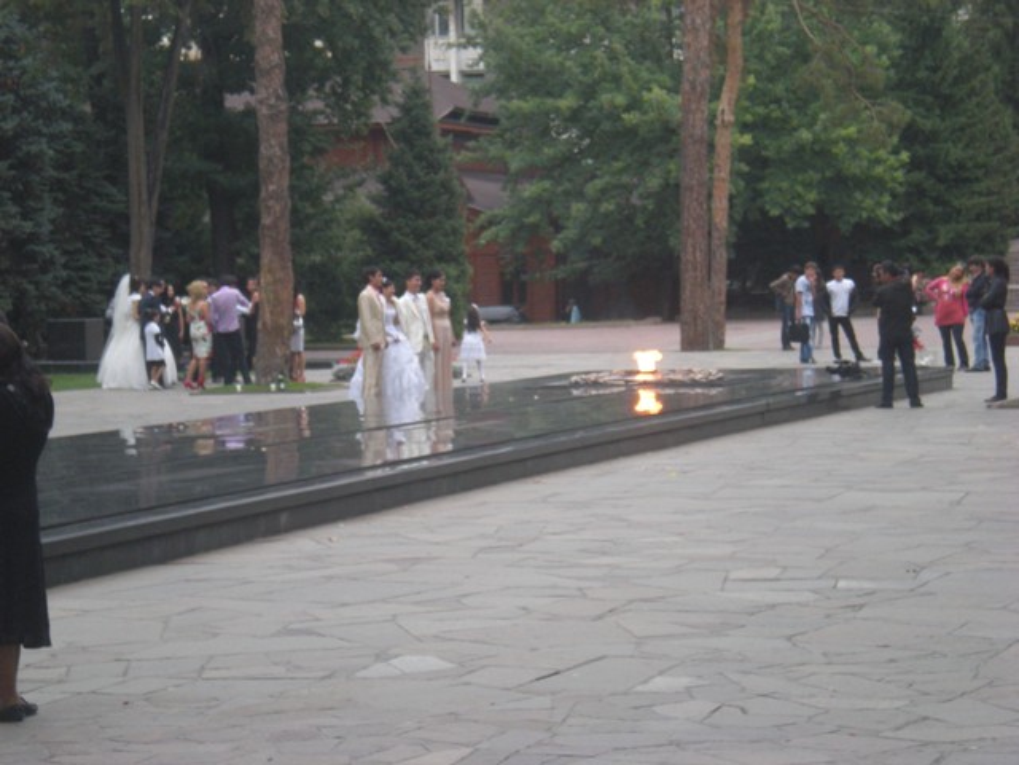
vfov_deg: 13.0
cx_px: 510
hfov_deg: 17.3
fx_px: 3356
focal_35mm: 114
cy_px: 382
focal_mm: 18.9
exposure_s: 1/44.6
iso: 200
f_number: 5.9
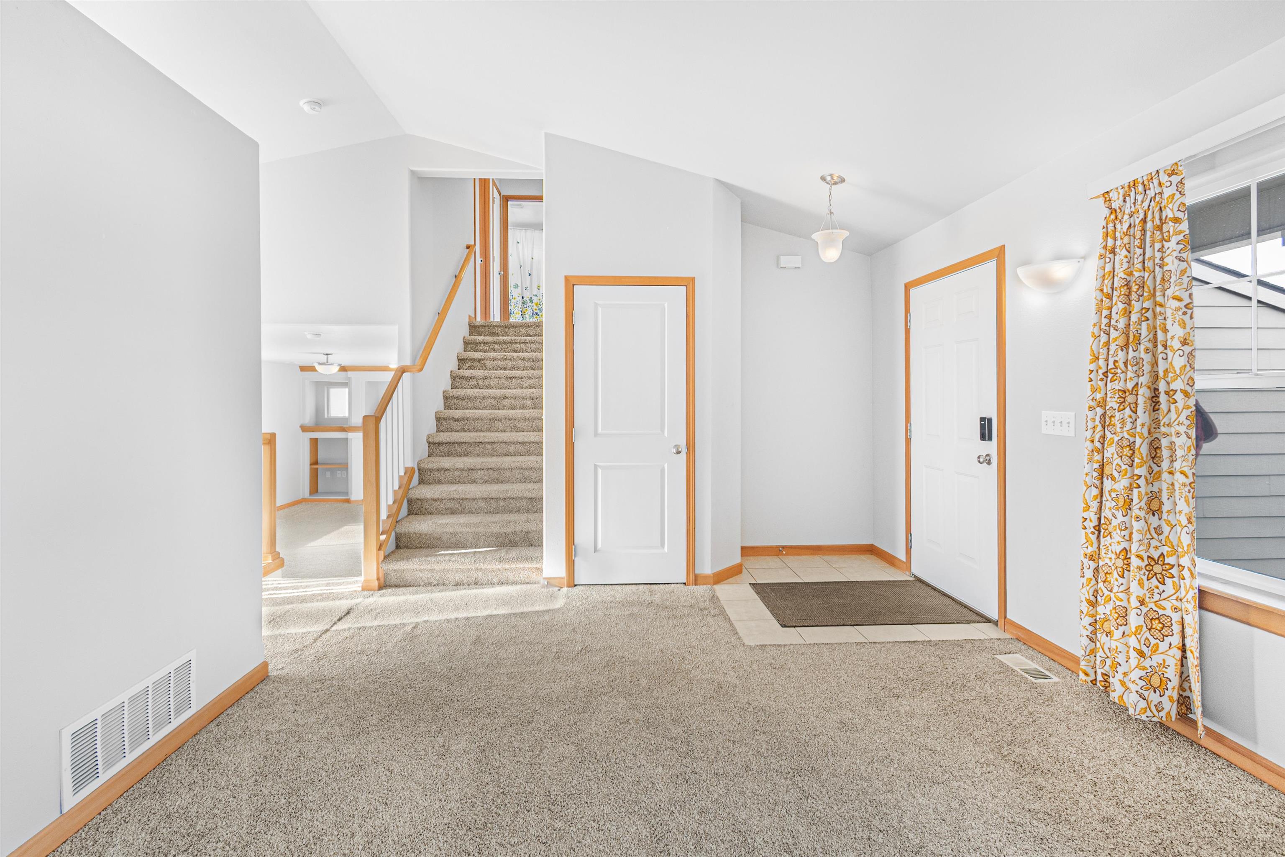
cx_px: 642
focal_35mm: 15
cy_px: 428
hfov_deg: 100.4
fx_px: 535
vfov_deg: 77.3
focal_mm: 10
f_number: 8
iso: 800
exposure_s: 1/8
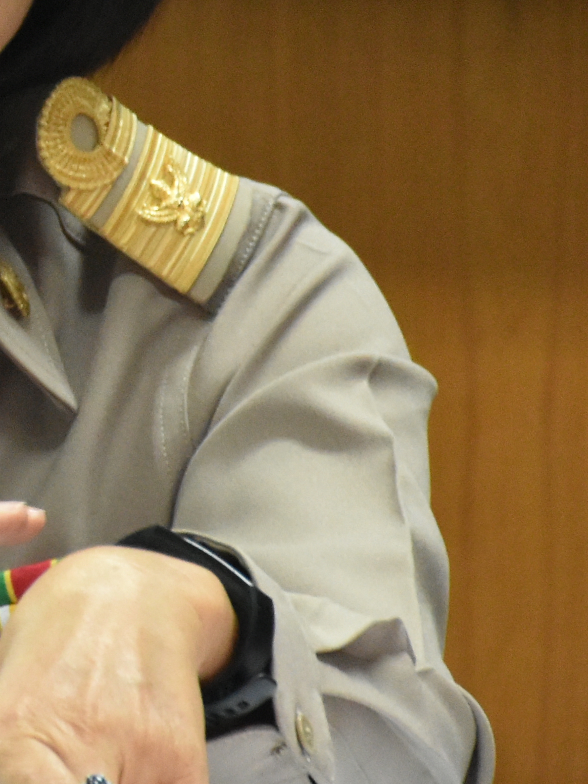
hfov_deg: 2.1
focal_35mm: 710
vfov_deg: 2.8
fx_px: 16080
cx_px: -213
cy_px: 128
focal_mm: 130
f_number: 5.6
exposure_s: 1/100
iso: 3200
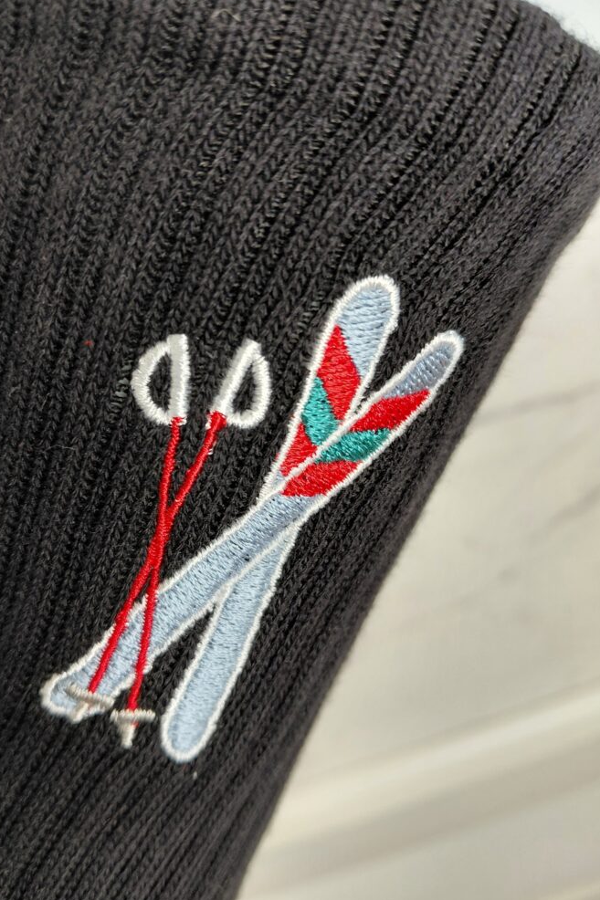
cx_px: 256
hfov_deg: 47.8
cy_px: 438
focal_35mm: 27
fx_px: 675
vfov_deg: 67.4
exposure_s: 1/100
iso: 100
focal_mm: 4.69
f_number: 1.8
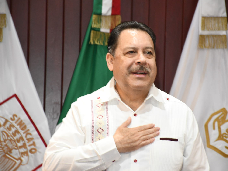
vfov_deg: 7.9
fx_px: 1245
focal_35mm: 189
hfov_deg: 10.5
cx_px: 125
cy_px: 85
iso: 2500
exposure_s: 1/100
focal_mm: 116
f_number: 6.3
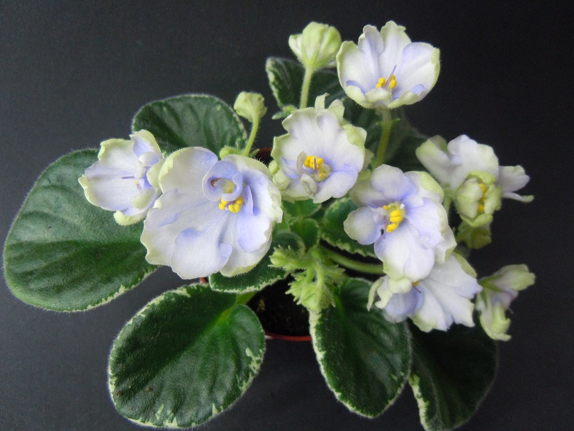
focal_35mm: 30
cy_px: 216
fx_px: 498
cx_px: 287
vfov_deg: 46.8
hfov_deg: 59.9
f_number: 3.5
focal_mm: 5.4
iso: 400
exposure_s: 1/40
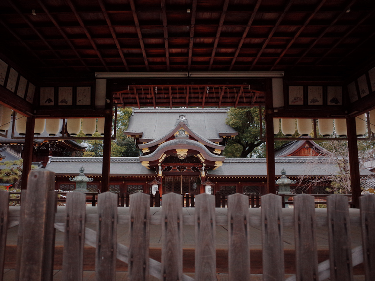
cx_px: 168
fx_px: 336
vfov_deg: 45.4
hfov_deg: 58.2
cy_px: 139
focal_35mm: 31
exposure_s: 1/1600
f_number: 2.8
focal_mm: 18.3
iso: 800
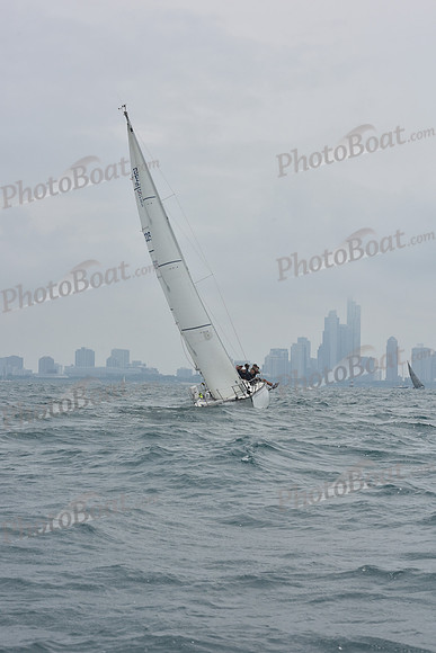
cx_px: 218
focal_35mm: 95
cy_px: 326
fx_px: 1725
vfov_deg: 21.5
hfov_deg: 14.4
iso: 250
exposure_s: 1/800
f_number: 11
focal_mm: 95
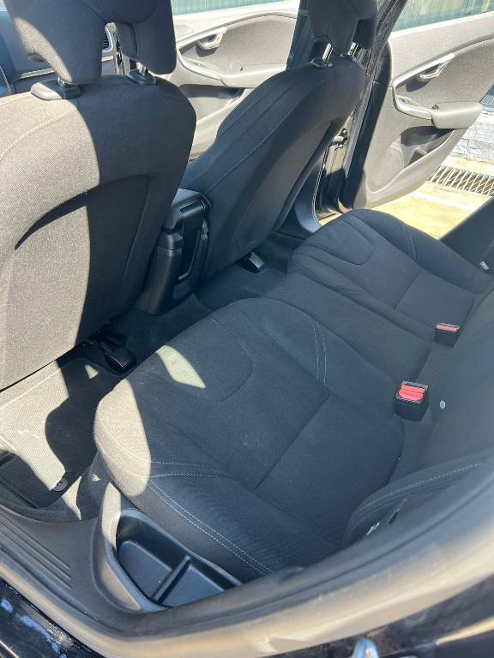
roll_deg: -4.4
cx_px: 247
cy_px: 329
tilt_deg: -36.4
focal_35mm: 26
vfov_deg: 67.3
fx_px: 495
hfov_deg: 53.1
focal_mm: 5.7
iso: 50
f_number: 1.5
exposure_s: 1/121
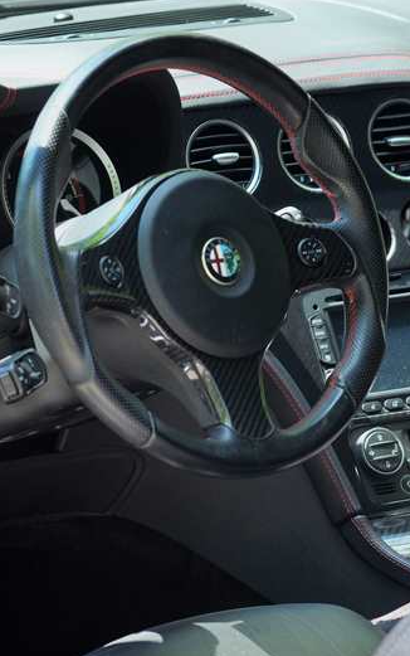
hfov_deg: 5.8
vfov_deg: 9.3
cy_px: 319
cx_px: 98
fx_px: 4019
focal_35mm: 225
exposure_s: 1/100
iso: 200
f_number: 5.6
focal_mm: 120
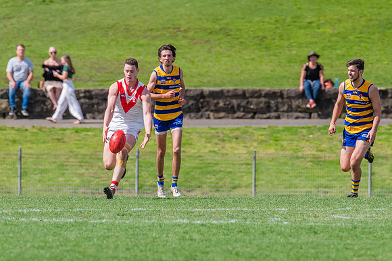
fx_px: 7558
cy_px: 109
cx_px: 105
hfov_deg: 3.0
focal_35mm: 694
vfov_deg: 2.0
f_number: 8
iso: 800
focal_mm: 420
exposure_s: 1/1600
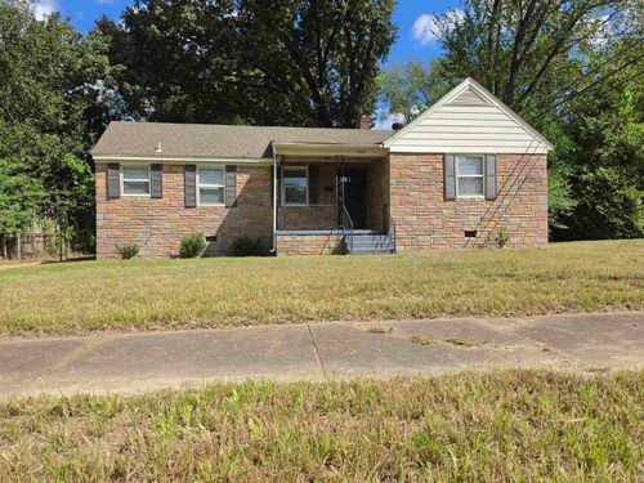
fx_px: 428
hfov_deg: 73.9
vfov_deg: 58.9
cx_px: 322
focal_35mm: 23
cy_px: 242
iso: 64
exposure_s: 1/5775
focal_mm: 6.5
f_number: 1.4
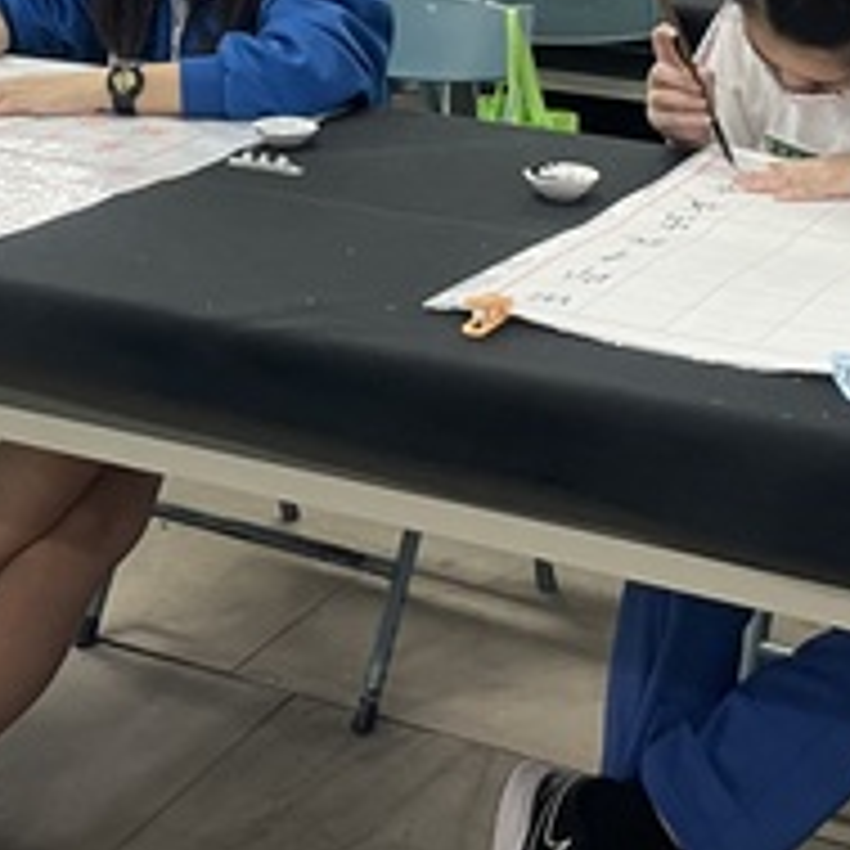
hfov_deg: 20.1
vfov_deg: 18.9
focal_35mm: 85
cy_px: -268
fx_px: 2361
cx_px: 108
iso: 80
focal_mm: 4.2
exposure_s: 1/60
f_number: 1.6
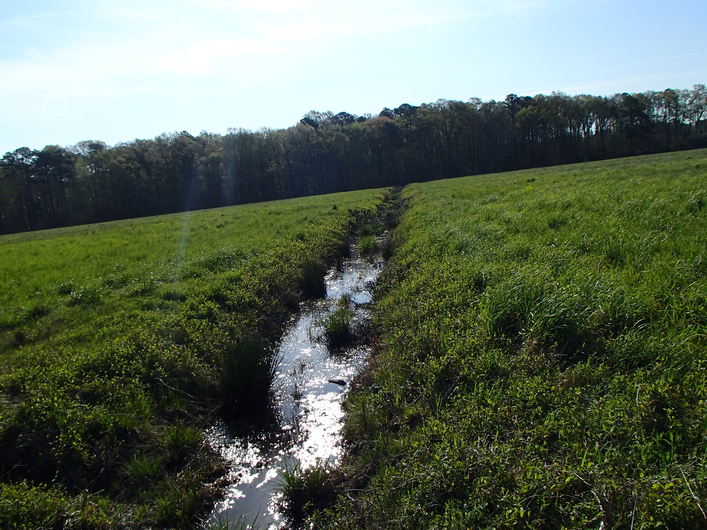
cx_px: 351
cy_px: 267
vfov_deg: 48.2
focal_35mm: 29
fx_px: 592
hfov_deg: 61.7
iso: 100
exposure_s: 1/160
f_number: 11
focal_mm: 5
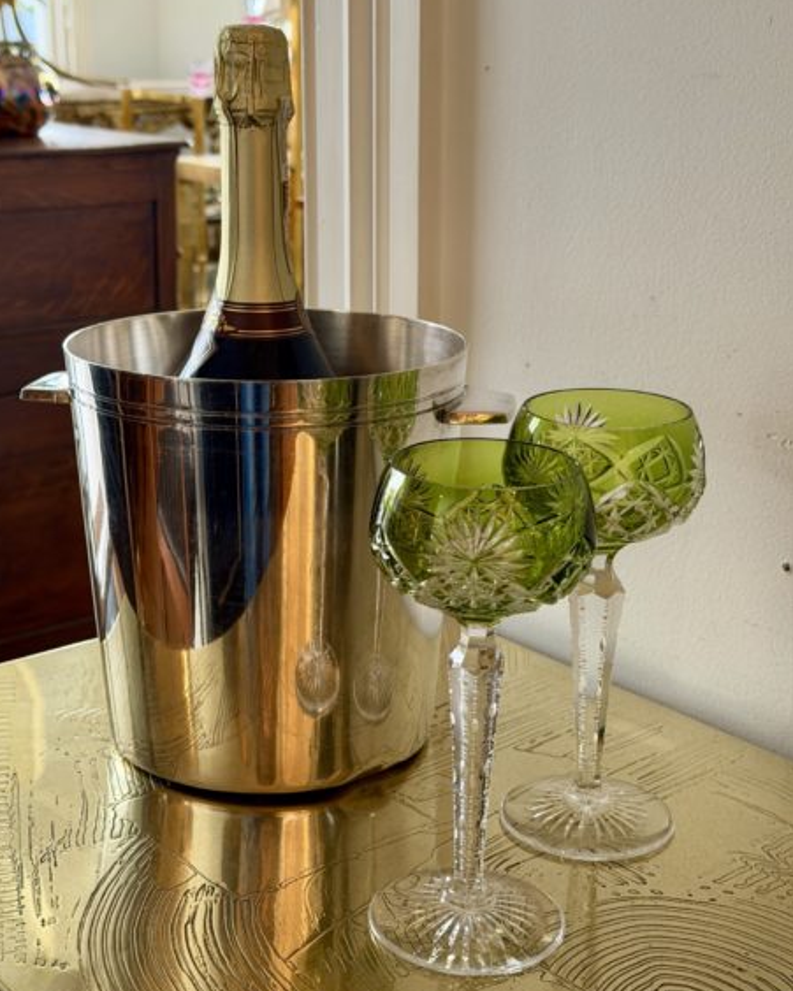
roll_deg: +0.3
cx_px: 392
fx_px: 1497
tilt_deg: -17.3
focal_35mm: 51
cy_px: 488
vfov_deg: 36.7
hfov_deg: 29.7
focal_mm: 6.76
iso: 320
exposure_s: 1/33
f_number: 1.78
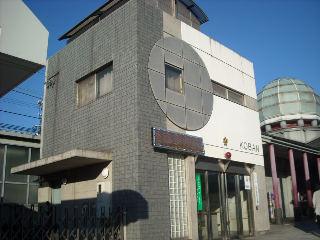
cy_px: 120
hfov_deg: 52.6
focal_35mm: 35
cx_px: 160
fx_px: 324
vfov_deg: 40.7
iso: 64
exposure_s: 1/337
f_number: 5.6
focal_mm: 5.7
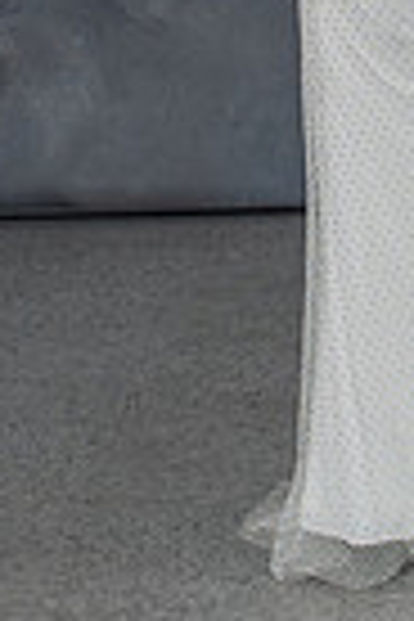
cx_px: 496
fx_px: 3191
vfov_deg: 10.6
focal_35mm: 185
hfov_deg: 7.4
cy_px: -377
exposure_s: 1/160
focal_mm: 32
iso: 200
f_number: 5.6
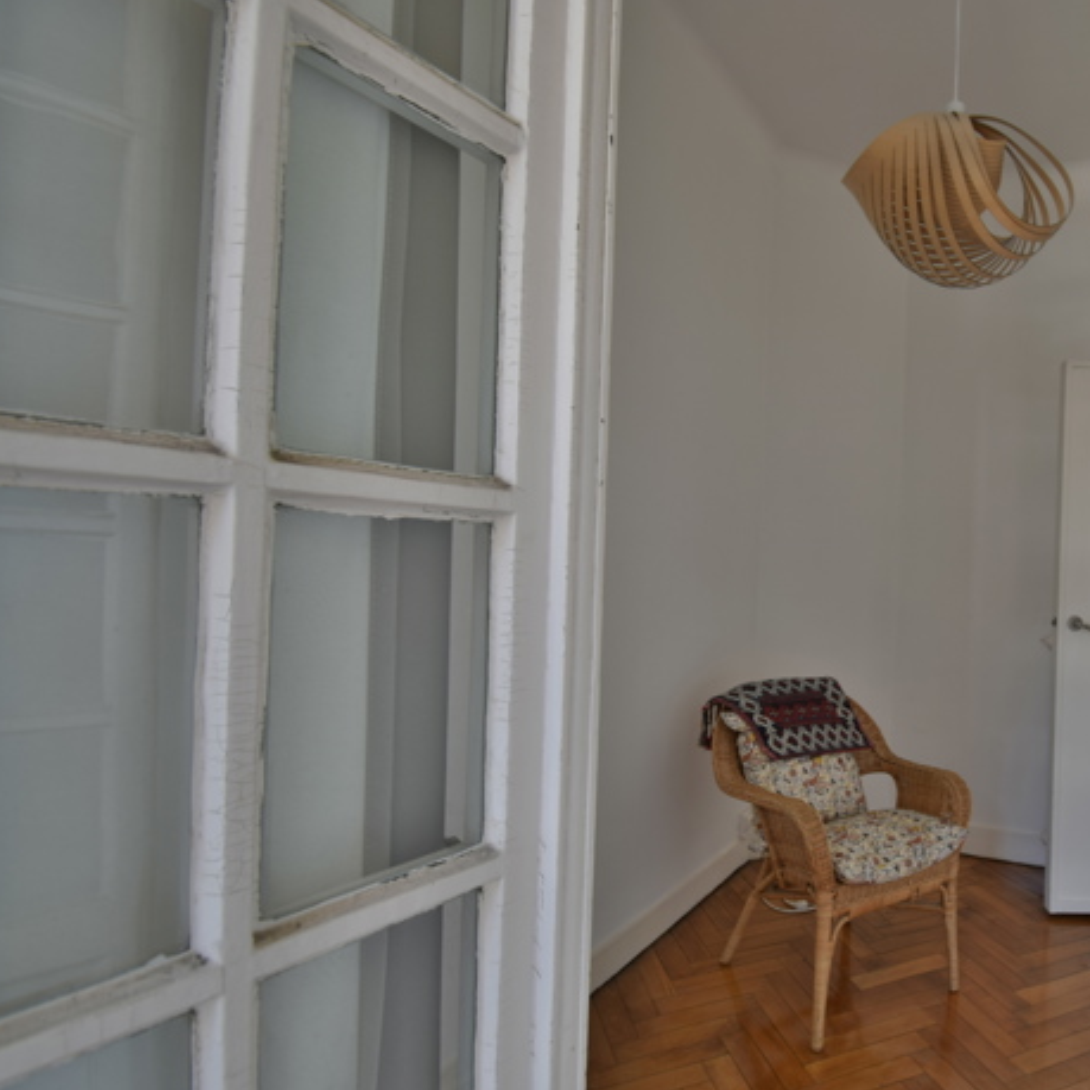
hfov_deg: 69.7
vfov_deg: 74.8
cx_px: 822
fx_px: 712
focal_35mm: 20
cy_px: 563
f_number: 4.5
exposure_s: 1/15
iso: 100
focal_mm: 10
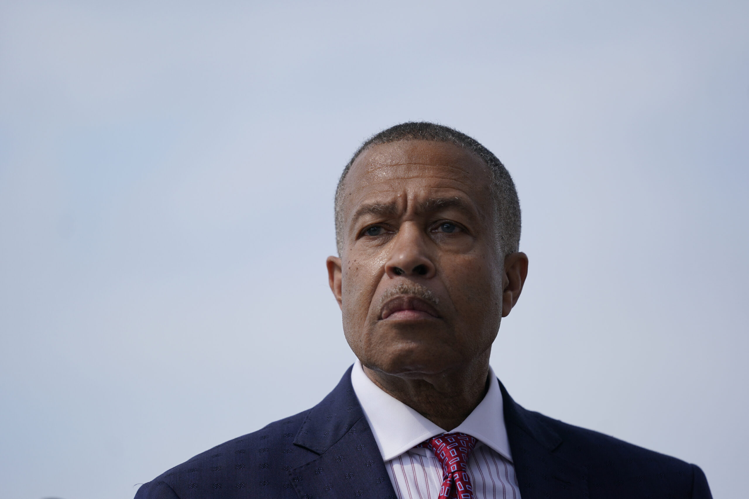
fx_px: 4161
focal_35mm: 200
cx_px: 374
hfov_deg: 10.3
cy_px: 250
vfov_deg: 6.9
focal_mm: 200
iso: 200
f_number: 2.8
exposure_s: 1/4000
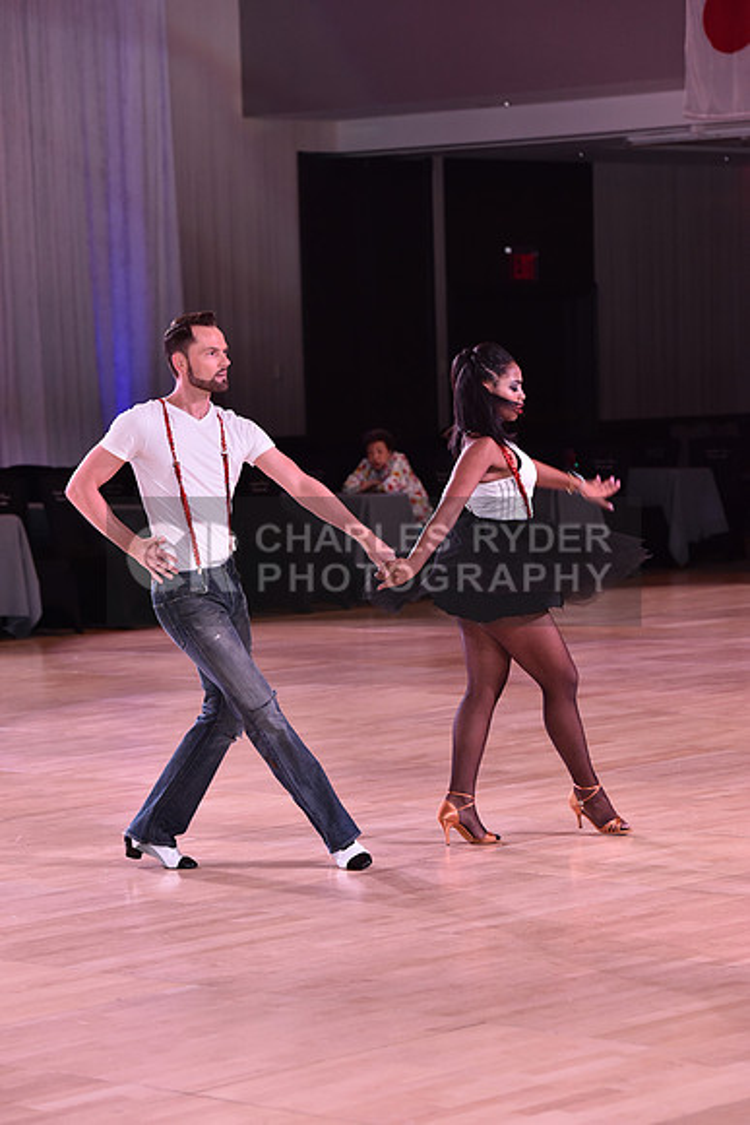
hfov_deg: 11.8
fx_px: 3623
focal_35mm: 116
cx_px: 375
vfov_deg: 17.6
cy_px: 562
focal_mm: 116
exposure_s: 1/160
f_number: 5
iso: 1600
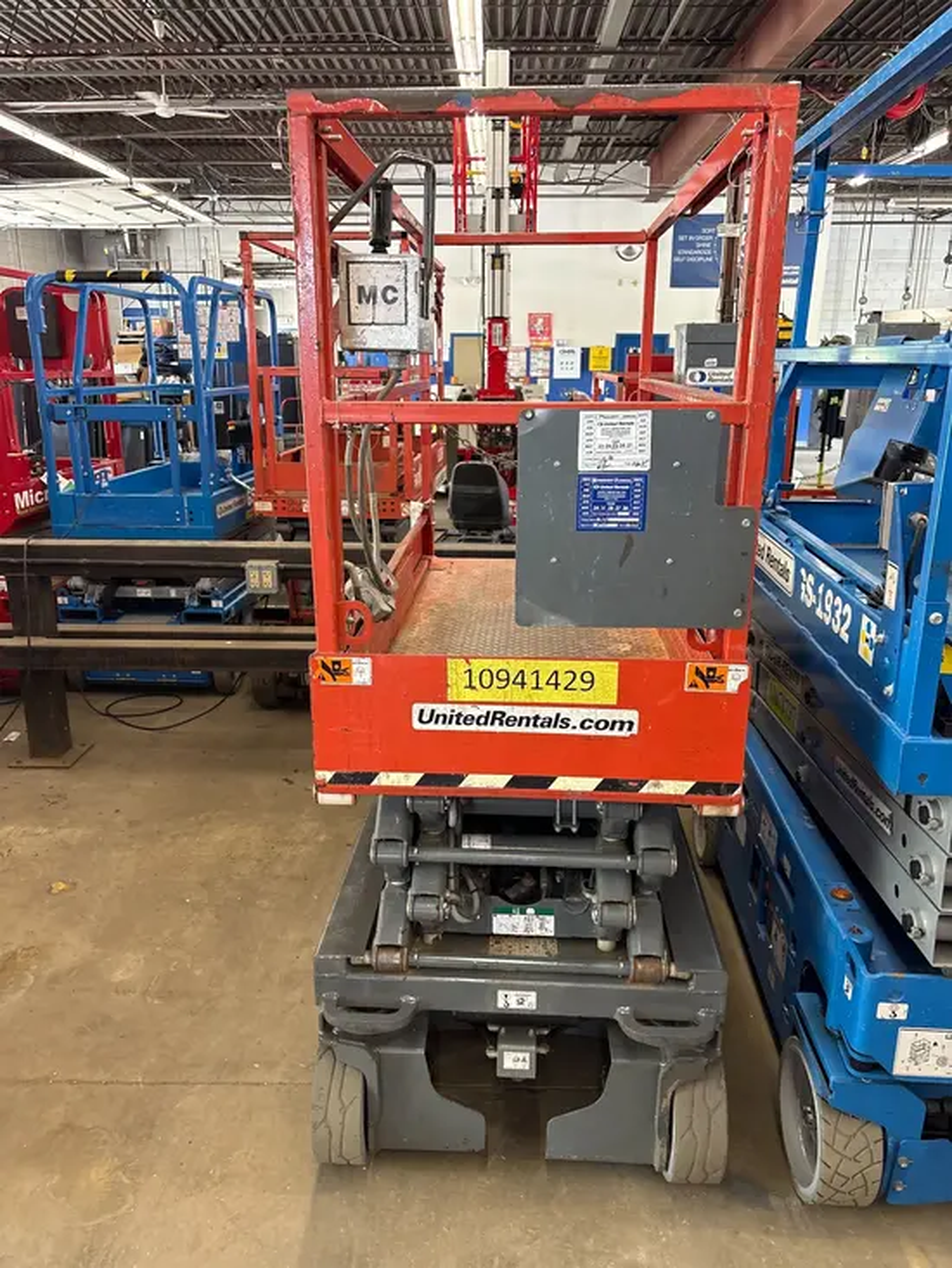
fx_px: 953
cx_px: 476
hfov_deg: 53.1
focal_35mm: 26
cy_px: 634
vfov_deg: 67.3
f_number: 1.6
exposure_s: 1/60
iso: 250
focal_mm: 5.96
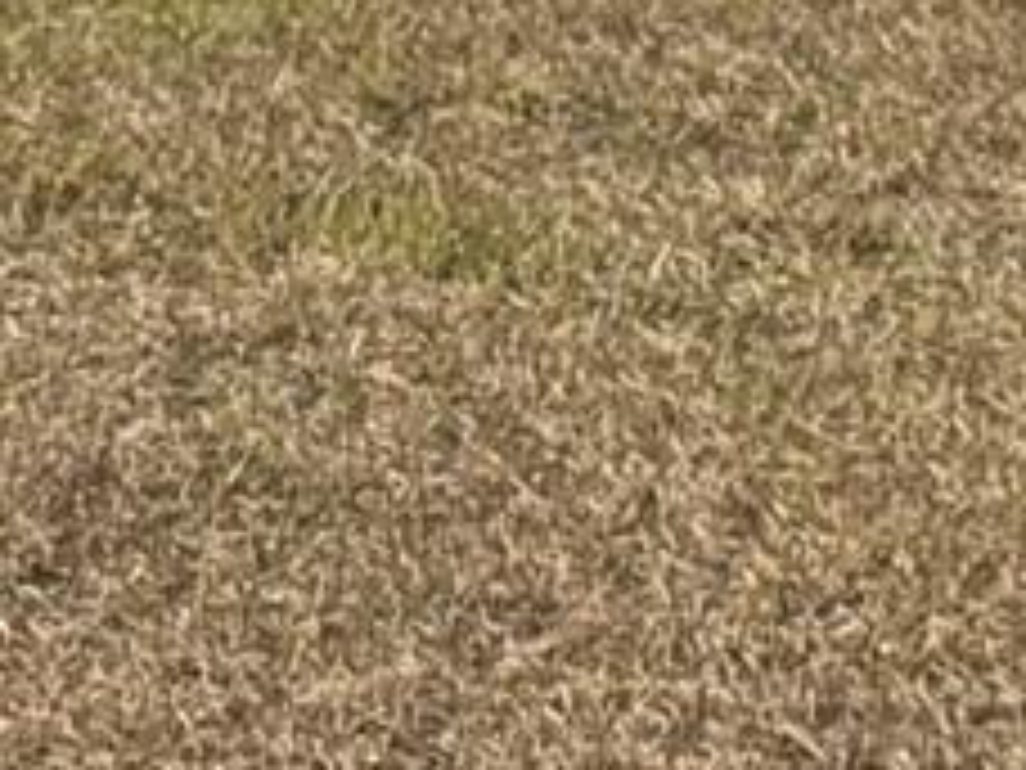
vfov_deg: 4.2
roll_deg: -2.2
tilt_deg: +0.3
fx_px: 9989
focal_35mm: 337
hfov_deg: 5.8
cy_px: -1716
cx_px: -796
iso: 100
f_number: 1.78
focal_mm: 6.76
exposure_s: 1/4587
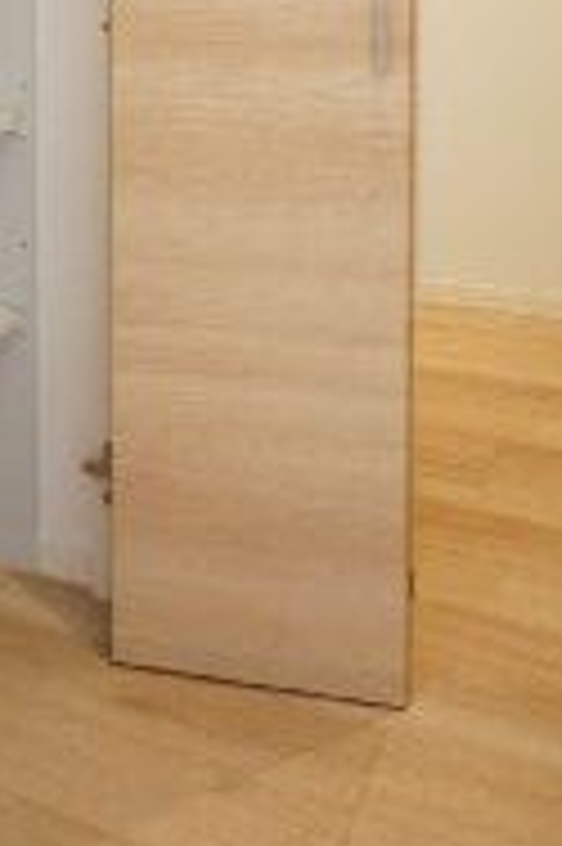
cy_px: -99
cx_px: 126
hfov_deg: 21.0
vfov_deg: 28.4
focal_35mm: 64
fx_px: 1501
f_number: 2.8
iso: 400
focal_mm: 16
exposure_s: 1/30
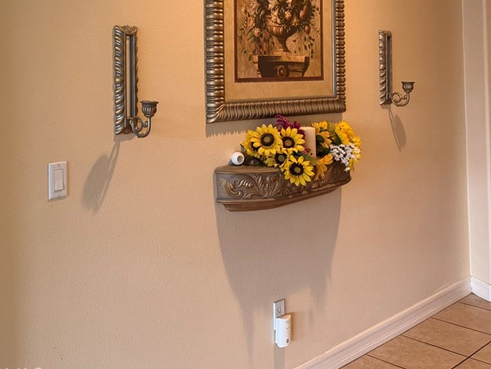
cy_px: 58
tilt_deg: +0.5
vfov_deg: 32.4
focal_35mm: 43
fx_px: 610
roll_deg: +1.8
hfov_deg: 41.8
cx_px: 94
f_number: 1.78
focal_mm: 6.76
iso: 320
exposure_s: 1/60
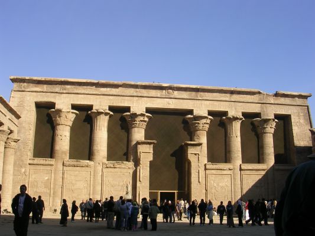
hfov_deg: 49.0
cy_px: 118
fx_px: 346
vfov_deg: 37.7
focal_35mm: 38
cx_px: 158
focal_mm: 5.8
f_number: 5.6
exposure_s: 1/274
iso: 50
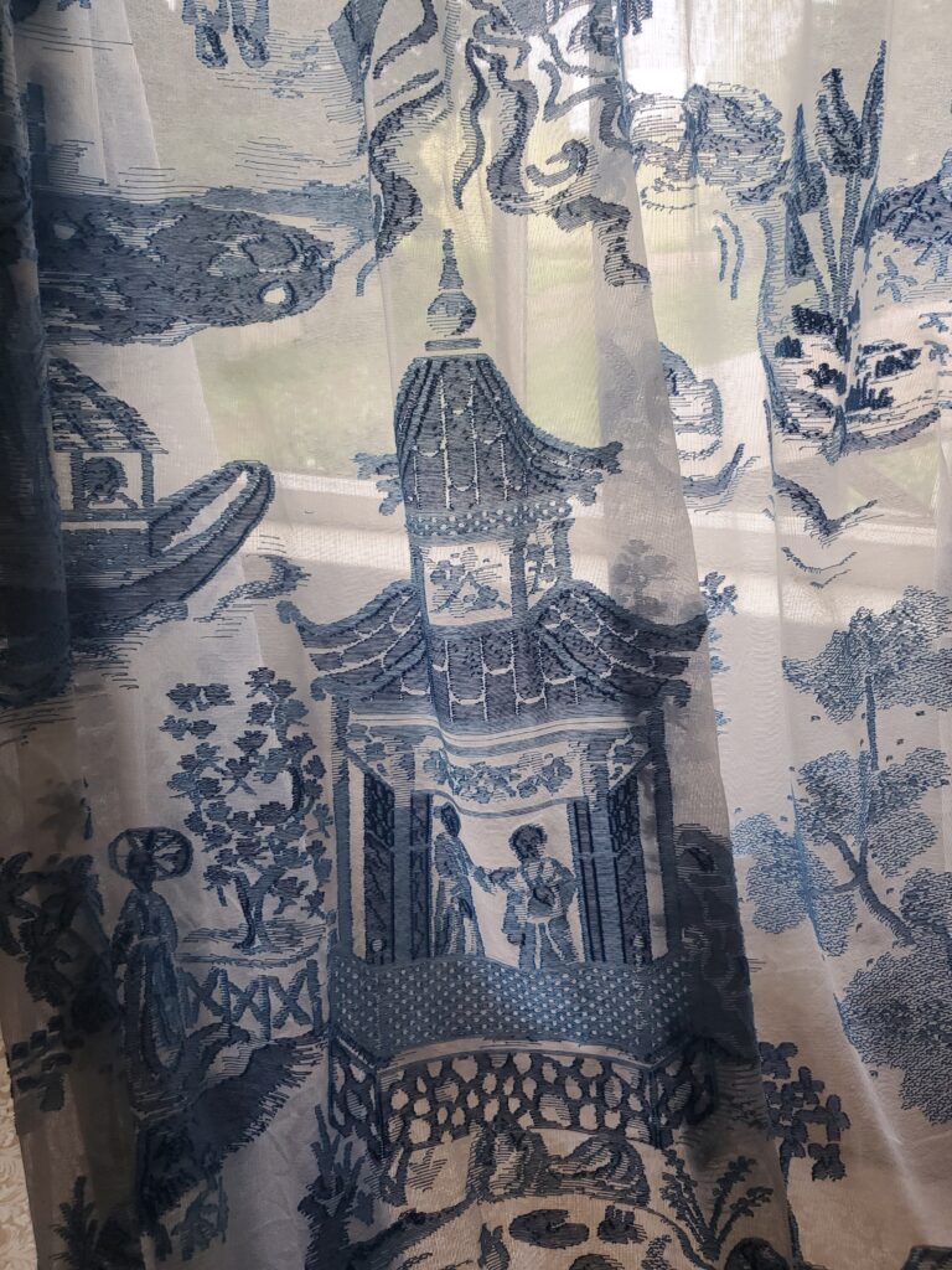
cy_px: 635
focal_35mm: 26
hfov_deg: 53.1
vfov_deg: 67.3
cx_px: 476
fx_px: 953
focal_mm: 4.3
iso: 100
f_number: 1.5
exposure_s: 1/120
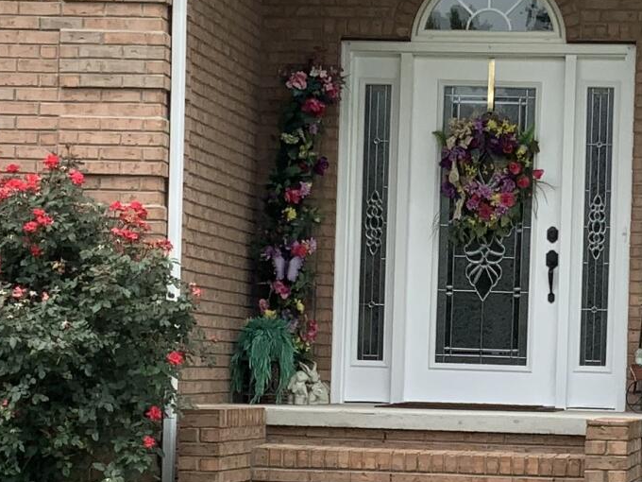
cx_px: 589
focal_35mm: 128
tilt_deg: +0.5
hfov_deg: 15.2
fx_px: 2374
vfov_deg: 11.6
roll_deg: -1.5
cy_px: 354
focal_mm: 3
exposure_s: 1/491
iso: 16
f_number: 1.8
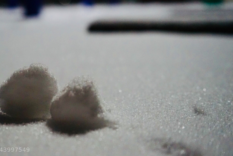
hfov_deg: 39.2
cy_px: 62
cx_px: 83
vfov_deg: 27.0
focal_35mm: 50
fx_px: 324
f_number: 4
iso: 4000
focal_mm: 38
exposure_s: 1/160
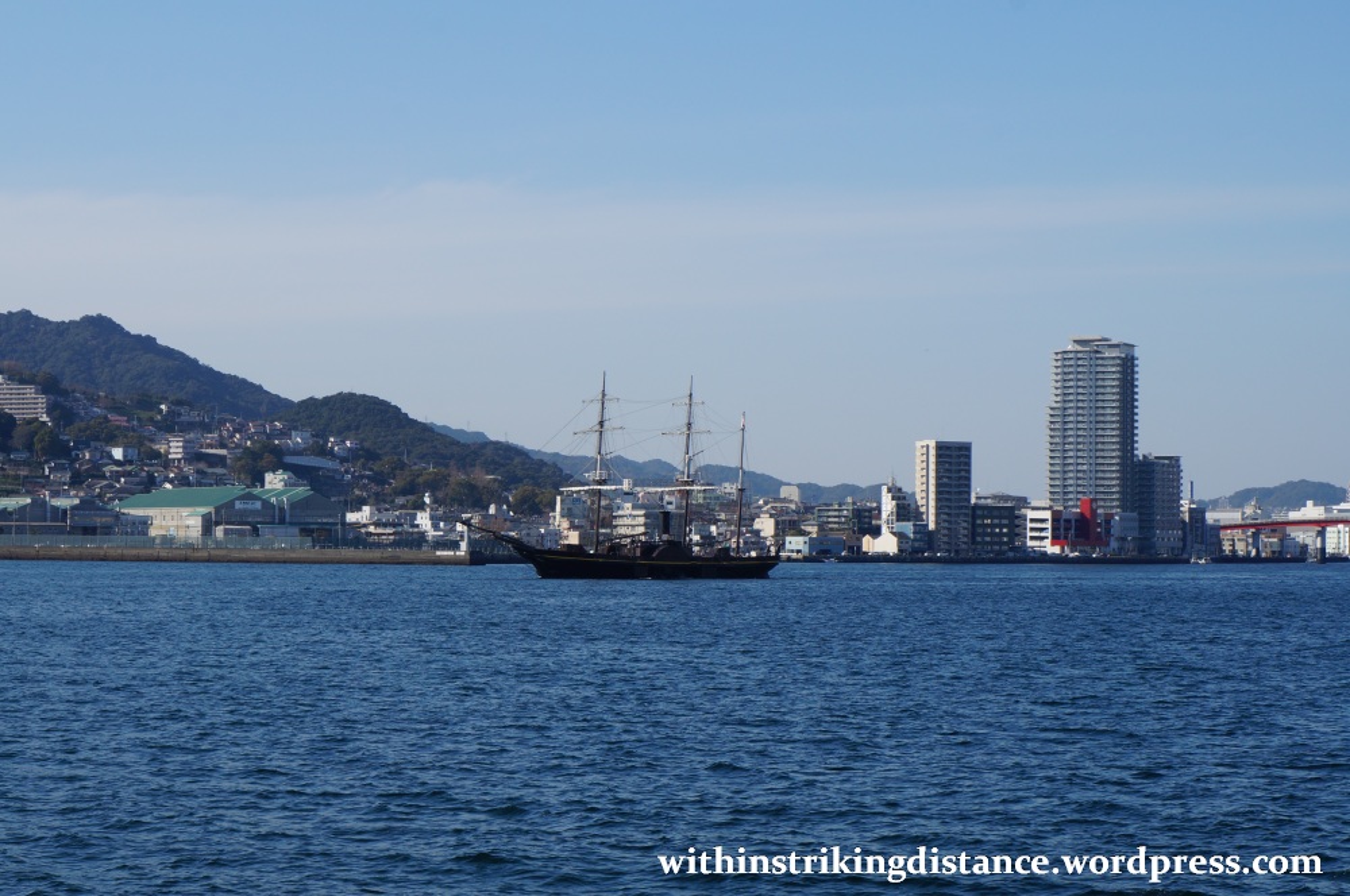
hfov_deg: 24.6
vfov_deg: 16.5
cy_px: 448
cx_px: 675
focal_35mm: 82
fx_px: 3090
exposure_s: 1/320
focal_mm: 55
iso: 200
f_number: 13
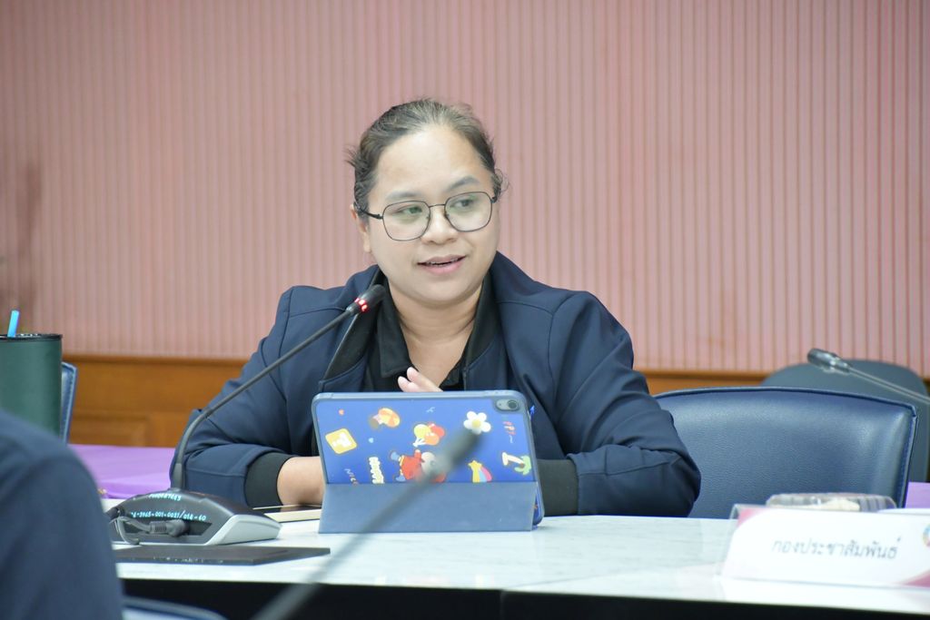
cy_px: 310
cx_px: 465
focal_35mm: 277
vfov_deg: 5.0
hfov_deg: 7.4
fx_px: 7156
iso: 4500
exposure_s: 1/125
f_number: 6
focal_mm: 185
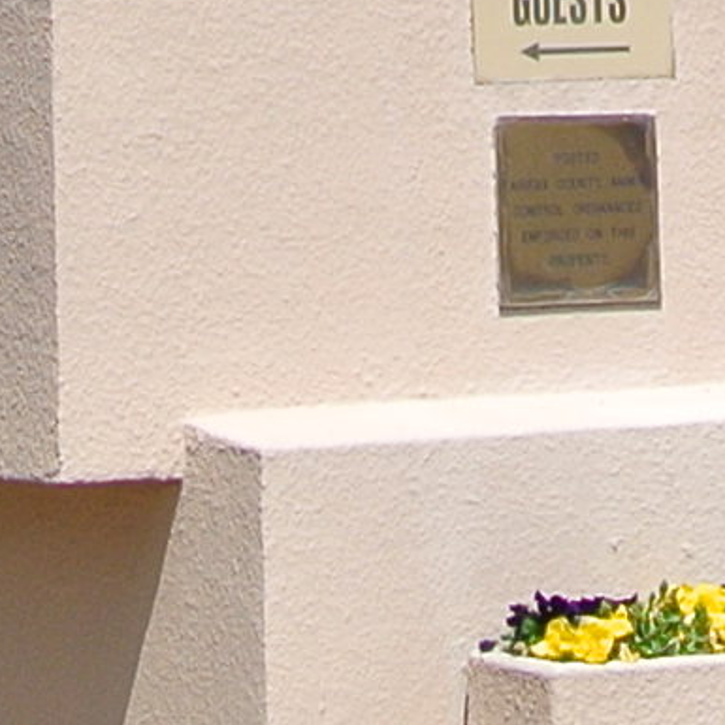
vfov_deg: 4.4
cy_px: -1670
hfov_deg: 4.6
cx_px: 680
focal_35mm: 377
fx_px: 8933
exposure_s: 1/640
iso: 100
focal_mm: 16.3
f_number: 4.5
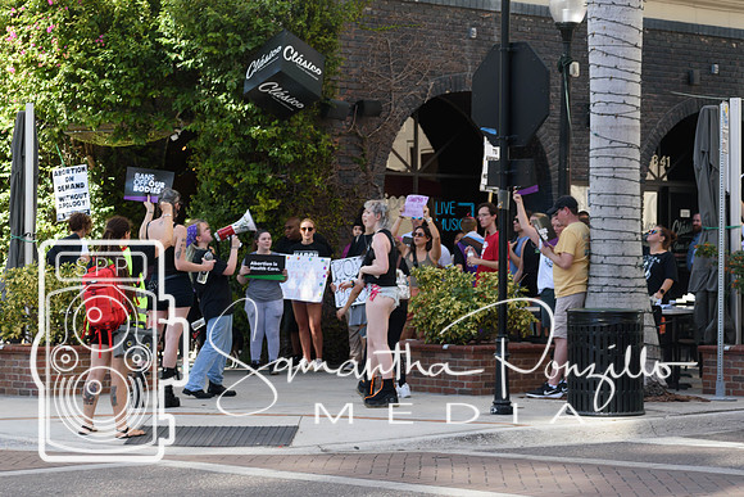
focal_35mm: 105
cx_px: 372
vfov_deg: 13.0
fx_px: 2170
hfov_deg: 19.5
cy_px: 248
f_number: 5
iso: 400
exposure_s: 1/400
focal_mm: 70
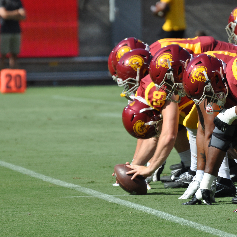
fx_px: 3865
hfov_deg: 3.5
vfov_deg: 3.5
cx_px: 156
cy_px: 119
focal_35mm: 499
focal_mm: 260
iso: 400
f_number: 6.3
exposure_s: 1/1600
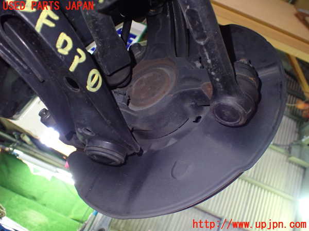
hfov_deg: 60.0
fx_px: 268
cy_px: 116
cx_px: 154
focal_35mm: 30
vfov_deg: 46.8
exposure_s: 1/40
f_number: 2.3
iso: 800
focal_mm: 5.4
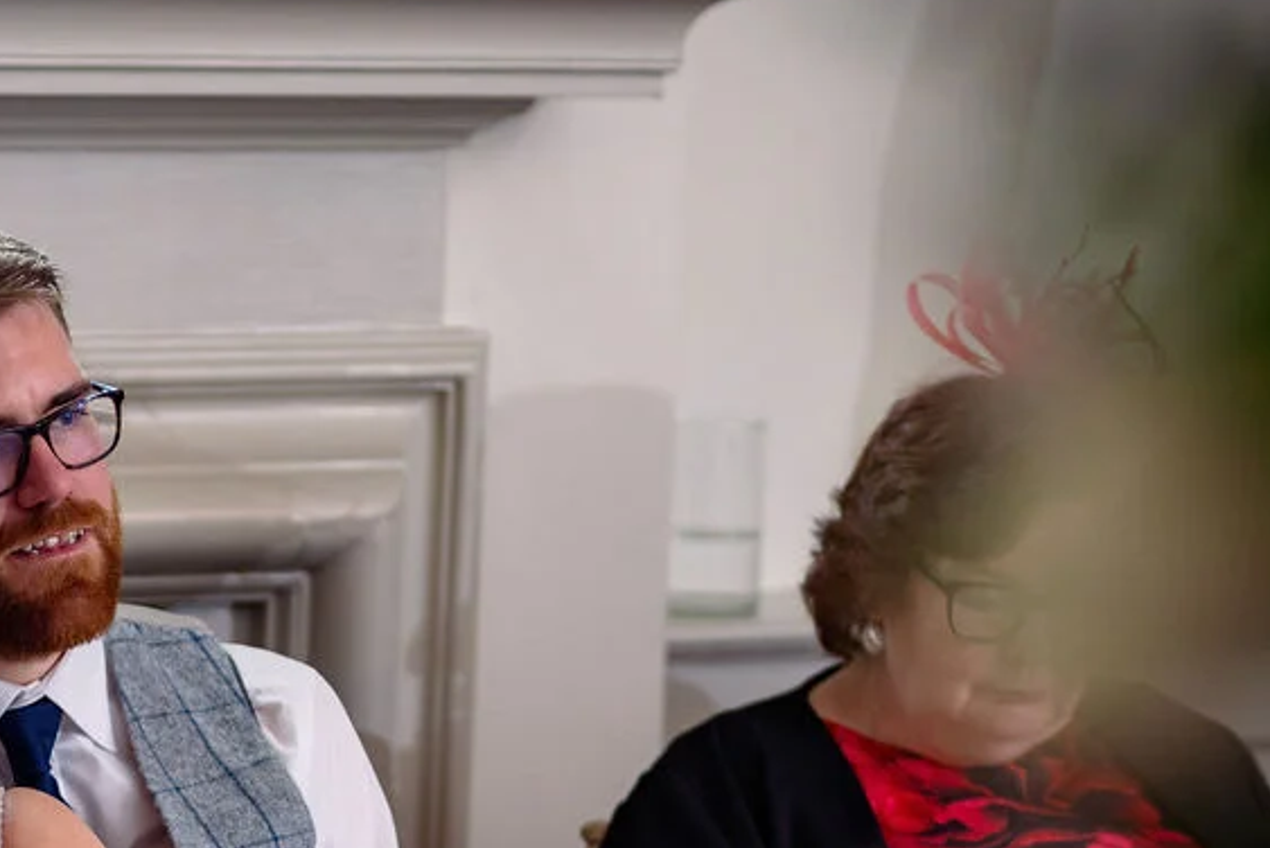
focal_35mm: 231
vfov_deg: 6.0
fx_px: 8153
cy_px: 520
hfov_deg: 8.9
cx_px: 271
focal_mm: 85
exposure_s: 1/200
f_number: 1.8
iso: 640
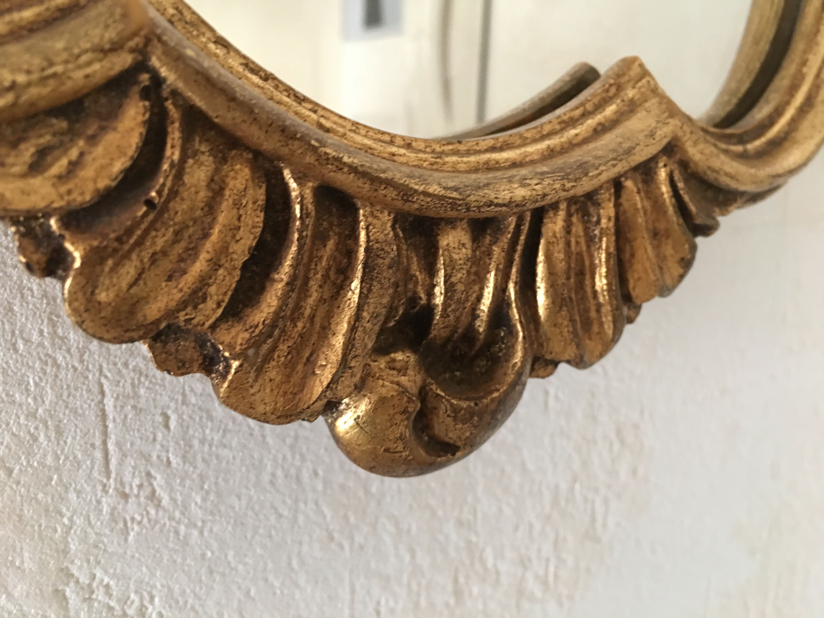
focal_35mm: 29
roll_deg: -1.0
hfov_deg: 61.7
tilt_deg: -10.7
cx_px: 412
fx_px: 690
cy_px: 309
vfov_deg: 48.2
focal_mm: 4.15
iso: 80
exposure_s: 1/4
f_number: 2.2
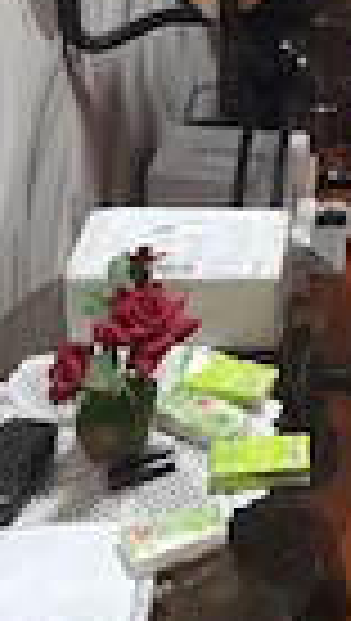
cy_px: -212
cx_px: 446
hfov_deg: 14.7
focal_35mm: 79
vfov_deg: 23.4
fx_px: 1302
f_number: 2
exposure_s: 1/25
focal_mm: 4.6
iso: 400
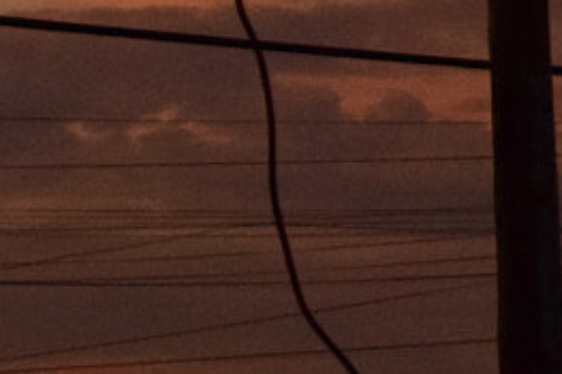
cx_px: 370
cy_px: -468
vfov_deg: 2.7
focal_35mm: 502
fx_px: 7832
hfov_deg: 4.1
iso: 2500
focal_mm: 55
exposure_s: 1/1000
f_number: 5.6
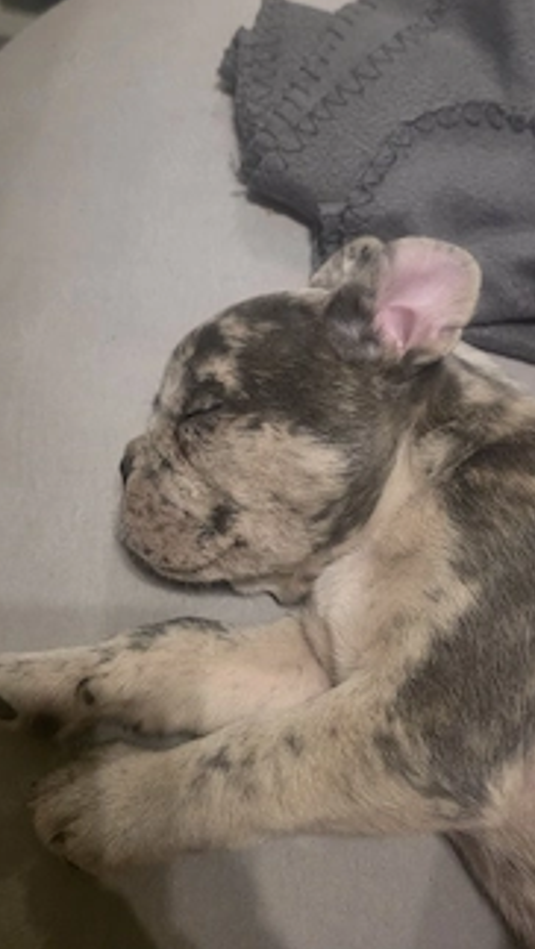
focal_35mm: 31
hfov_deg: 37.8
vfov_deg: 61.9
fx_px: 781
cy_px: 370
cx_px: 300
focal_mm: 6.3
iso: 1250
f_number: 1.7
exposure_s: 1/101
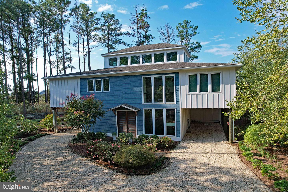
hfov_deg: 78.6
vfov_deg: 57.2
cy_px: 96
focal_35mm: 22
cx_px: 144
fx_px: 176
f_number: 2.8
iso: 100
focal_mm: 8.38
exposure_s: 1/1000
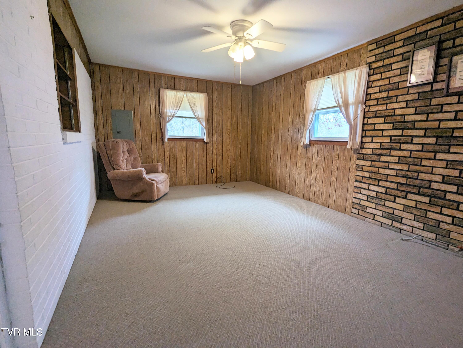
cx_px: 232
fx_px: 214
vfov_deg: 78.2
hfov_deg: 94.4
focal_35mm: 16
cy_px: 174
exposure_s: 1/40
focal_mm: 2.35
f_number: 2.2
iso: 138
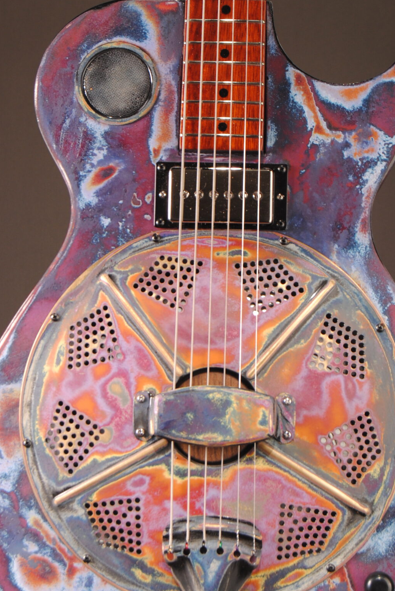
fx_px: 1970
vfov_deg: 17.0
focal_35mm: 120
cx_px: 210
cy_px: 247
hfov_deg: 11.5
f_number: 8
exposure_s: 1/160
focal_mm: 48
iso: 100
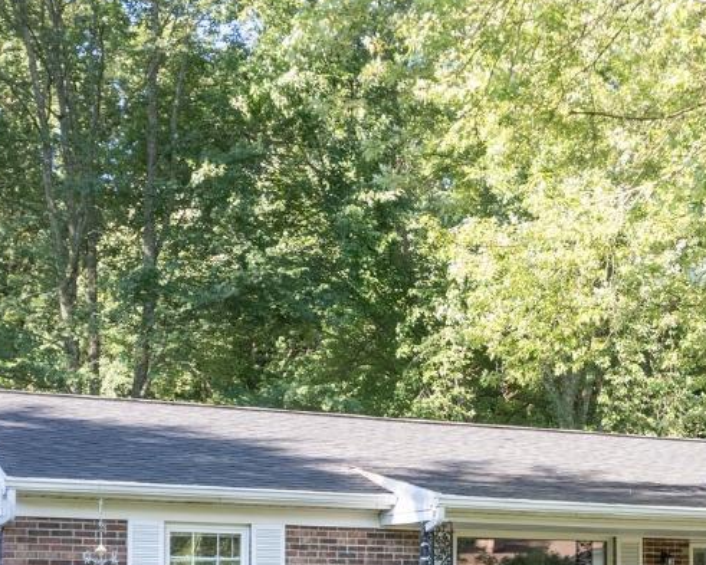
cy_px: 583
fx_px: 1317
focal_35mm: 63
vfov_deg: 23.1
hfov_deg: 29.8
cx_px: 485
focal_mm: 8.38
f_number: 2.8
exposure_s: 1/160
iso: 100
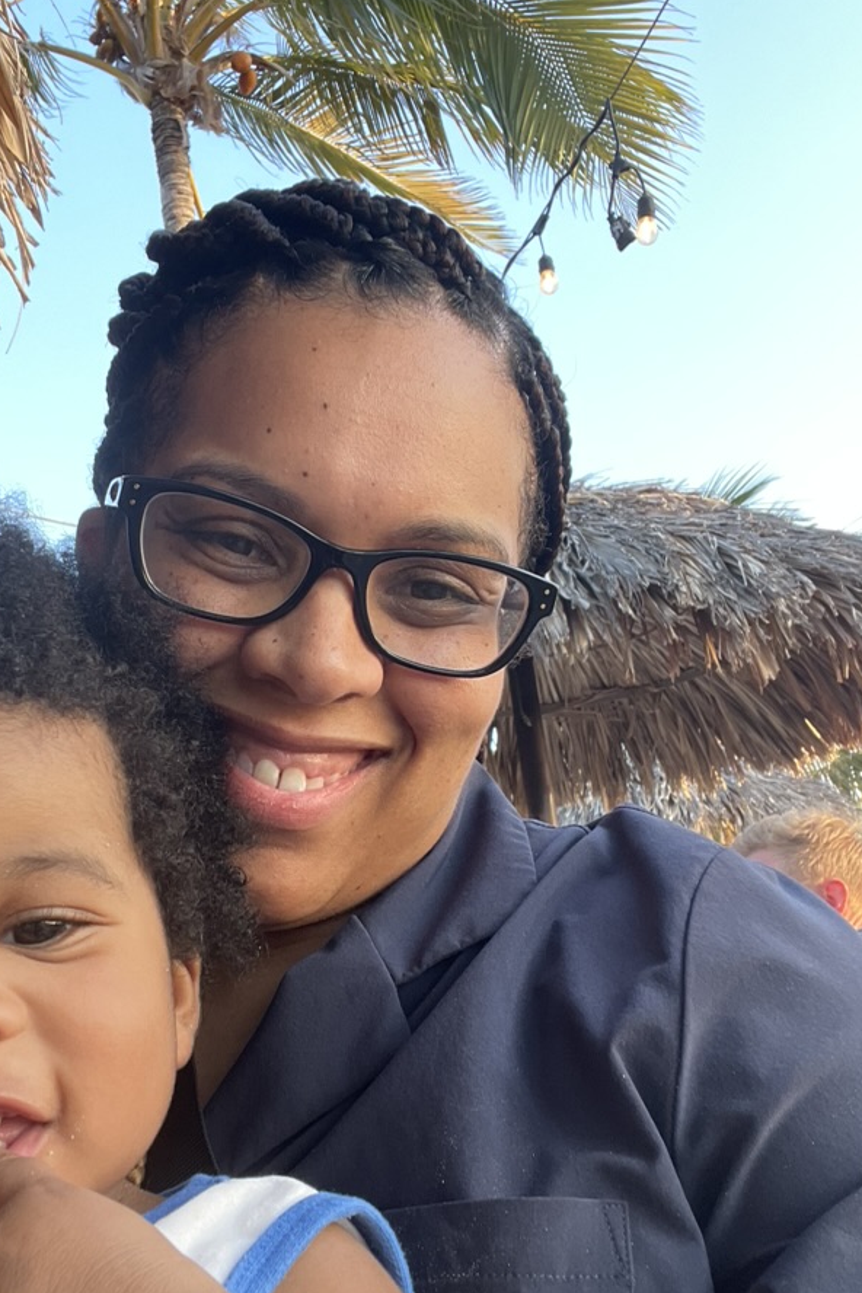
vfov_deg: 53.1
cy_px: 692
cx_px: 307
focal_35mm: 36
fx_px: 1293
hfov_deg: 36.6
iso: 100
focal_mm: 2.71
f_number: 2.2
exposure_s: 1/111
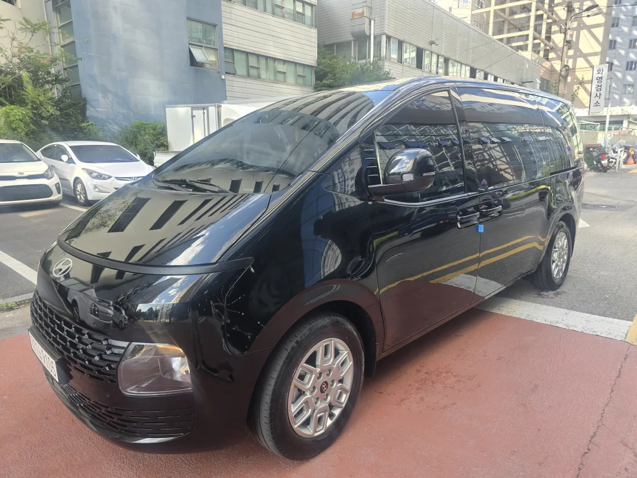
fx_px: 423
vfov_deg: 58.9
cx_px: 318
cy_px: 239
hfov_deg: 73.9
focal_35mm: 23
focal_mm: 6.3
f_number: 1.7
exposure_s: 1/180
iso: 32
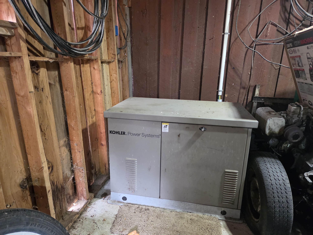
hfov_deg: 73.9
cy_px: 118
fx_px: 208
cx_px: 156
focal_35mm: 23
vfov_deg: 58.9
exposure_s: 1/120
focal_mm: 5.4
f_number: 1.8
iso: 2000
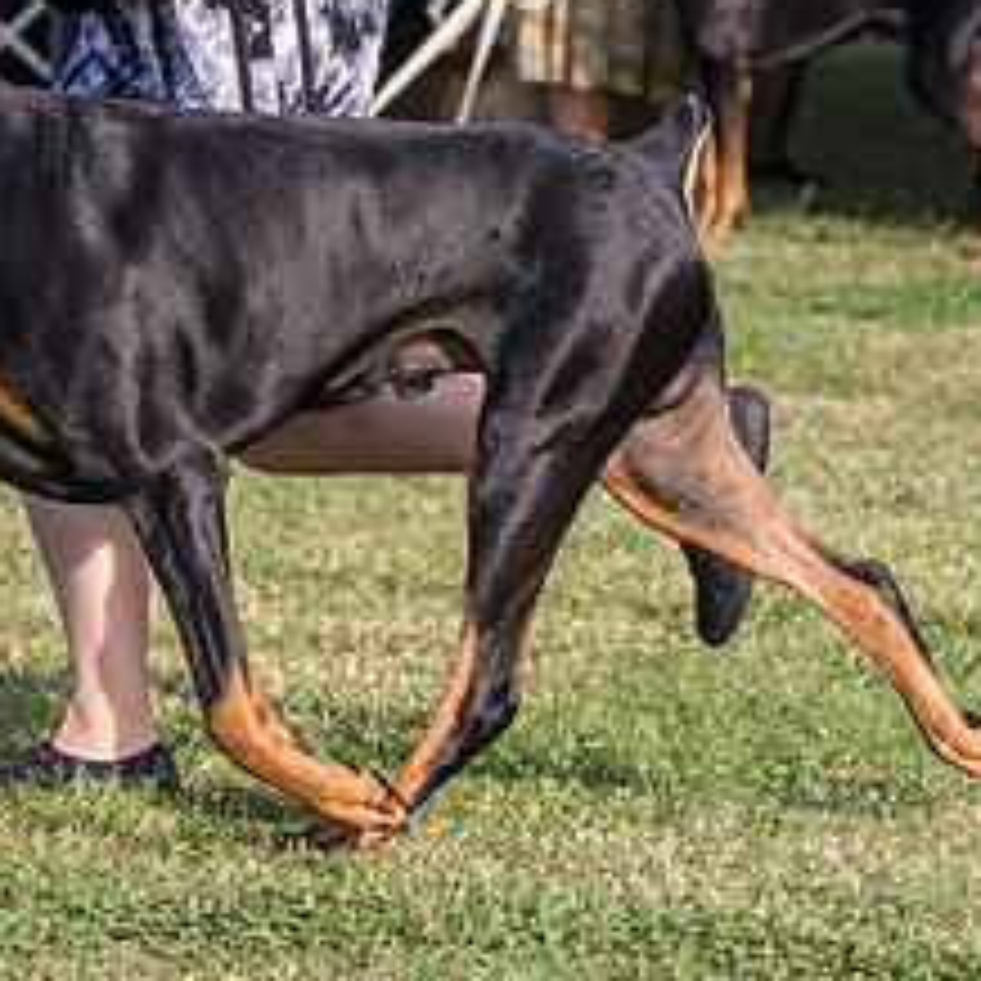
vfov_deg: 6.6
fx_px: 8529
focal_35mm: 266
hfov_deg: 6.6
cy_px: 122
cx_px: 2
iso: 500
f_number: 5.6
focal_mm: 101
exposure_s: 1/800
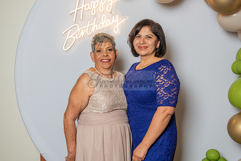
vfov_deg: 23.7
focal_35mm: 57
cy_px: 88
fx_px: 383
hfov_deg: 34.9
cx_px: 112
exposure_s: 1/160
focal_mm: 48
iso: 200
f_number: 4
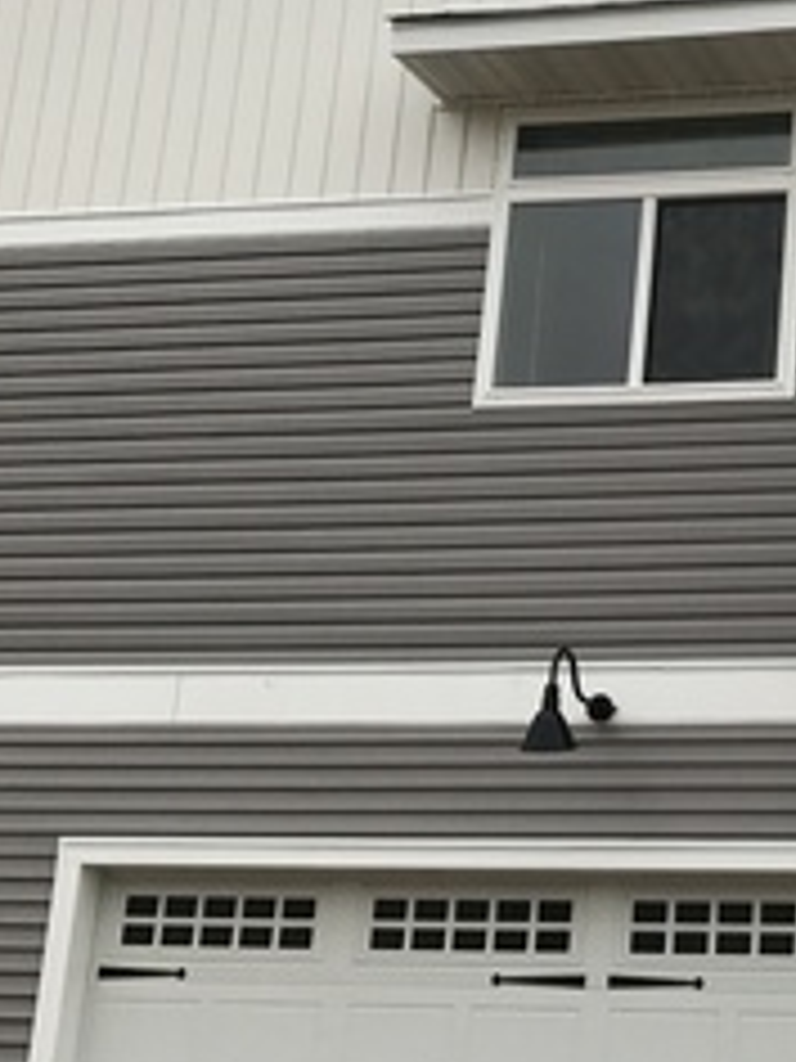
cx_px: 931
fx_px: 2422
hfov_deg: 17.8
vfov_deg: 24.5
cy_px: 322
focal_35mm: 79
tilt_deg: +20.6
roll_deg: -3.7
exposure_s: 1/541
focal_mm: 3.99
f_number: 1.8
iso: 20
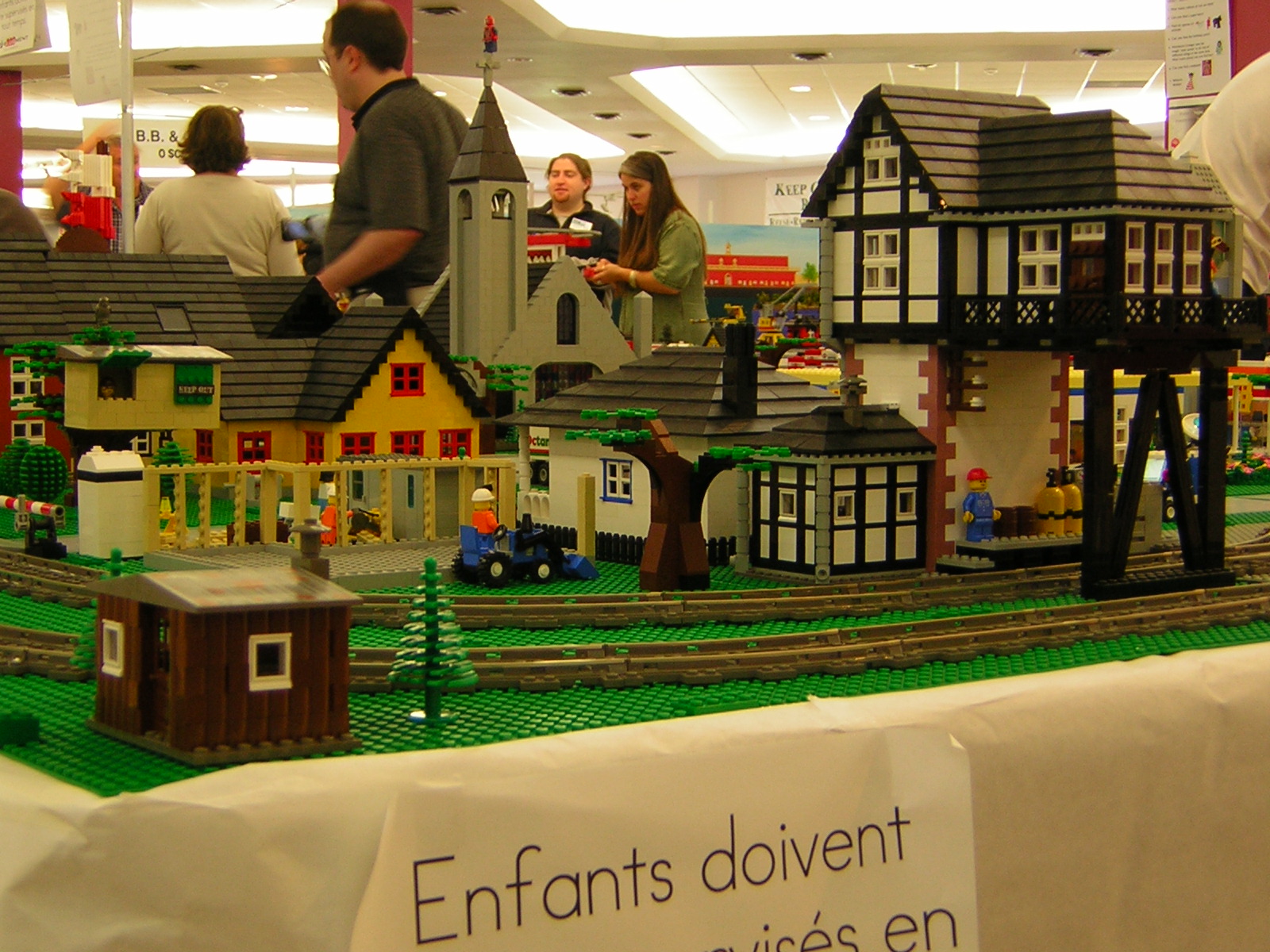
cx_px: 635
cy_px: 476
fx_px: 2128
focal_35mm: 58
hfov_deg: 33.2
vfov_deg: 25.2
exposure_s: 1/4.8
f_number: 3.3
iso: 50
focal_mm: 7.6
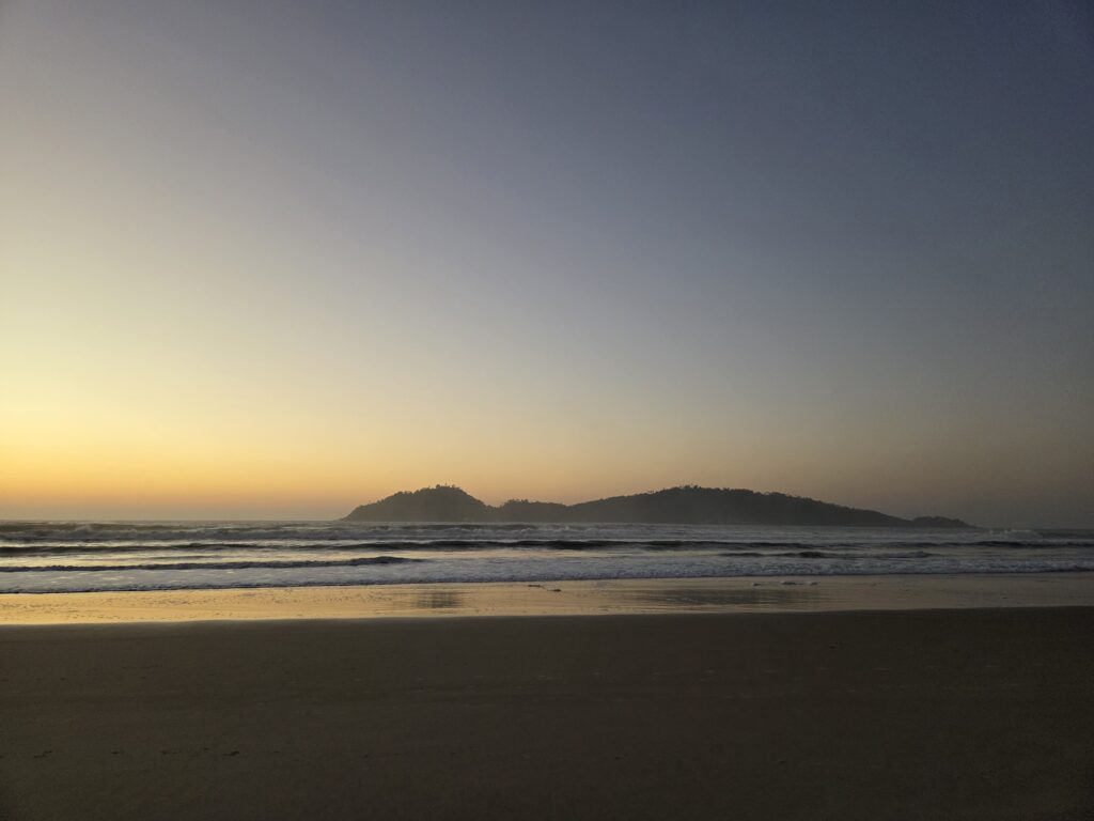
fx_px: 727
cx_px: 547
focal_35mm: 23
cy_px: 410
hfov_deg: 73.9
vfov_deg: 58.9
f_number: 1.8
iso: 125
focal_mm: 5.4
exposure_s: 1/180
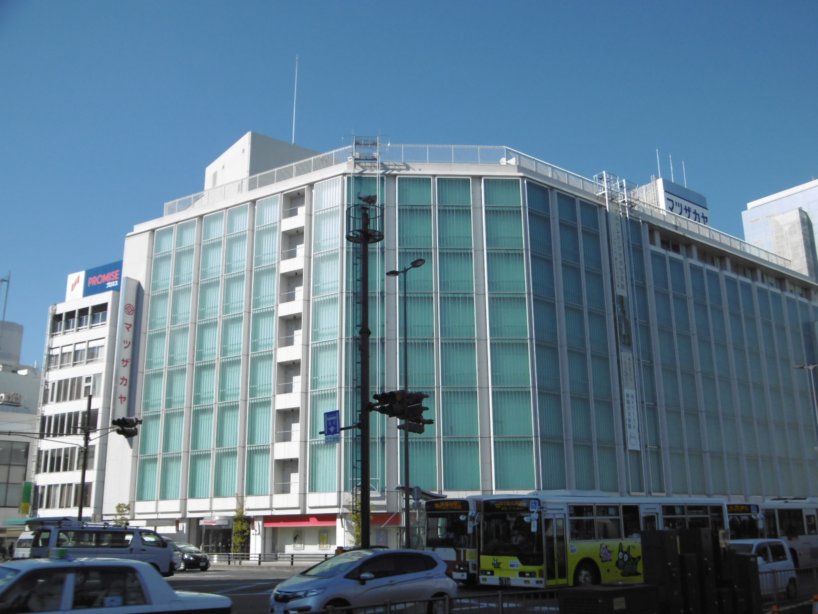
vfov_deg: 36.8
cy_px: 309
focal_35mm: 39
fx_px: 922
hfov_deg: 47.9
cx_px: 411
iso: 250
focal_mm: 6.8
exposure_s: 1/500
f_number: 9.3
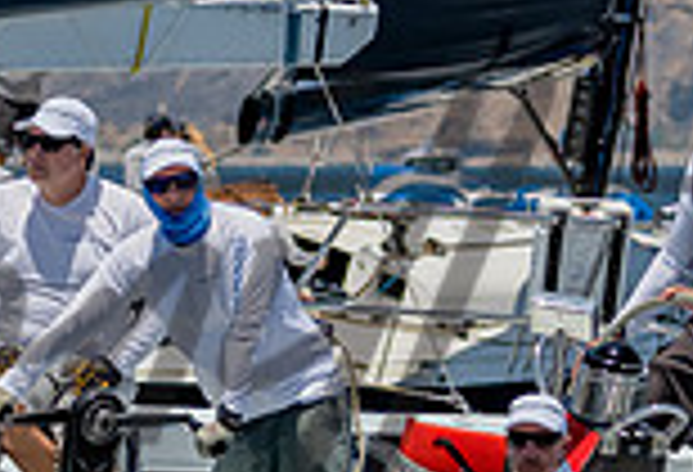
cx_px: 218
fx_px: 21516
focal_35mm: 1110
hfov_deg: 1.8
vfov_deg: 1.3
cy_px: -163
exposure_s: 1/2000
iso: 320
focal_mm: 155
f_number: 5.6
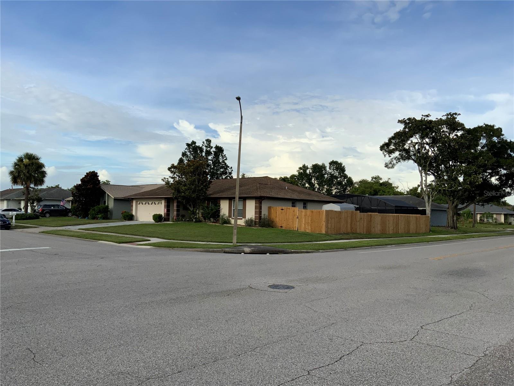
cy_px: 193
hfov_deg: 61.7
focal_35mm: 29
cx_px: 257
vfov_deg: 48.2
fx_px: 431
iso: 20
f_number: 1.8
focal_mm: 3
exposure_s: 1/1984
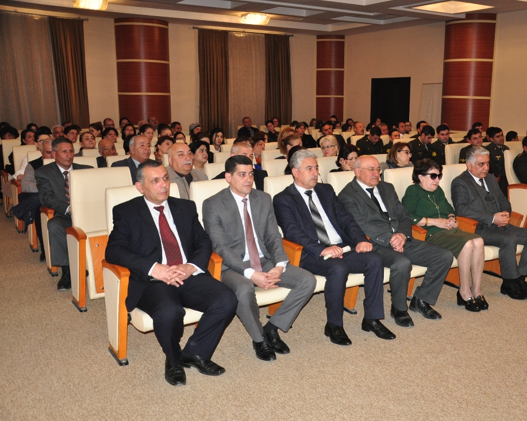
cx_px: 322
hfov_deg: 47.6
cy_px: 209
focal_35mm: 38
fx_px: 593
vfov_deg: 39.1
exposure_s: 1/200
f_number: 3.8
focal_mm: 22
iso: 800
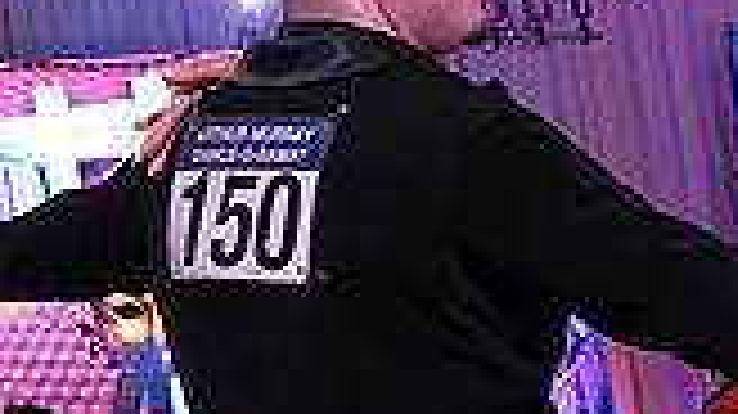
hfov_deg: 12.8
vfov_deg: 7.1
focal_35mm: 167
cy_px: 630
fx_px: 3266
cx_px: 619
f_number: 6.3
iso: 3200
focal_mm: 30
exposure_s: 1/320
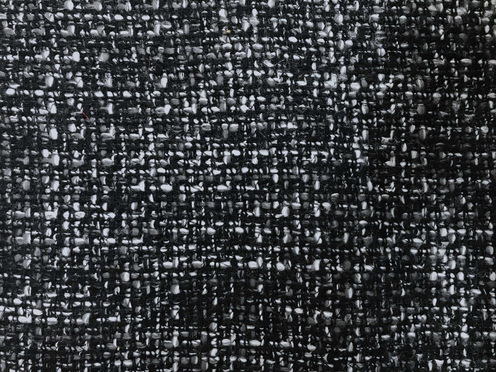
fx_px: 401
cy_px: 186
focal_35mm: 28
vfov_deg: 49.7
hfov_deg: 63.4
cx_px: 248
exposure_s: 1/15
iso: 80
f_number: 1.8
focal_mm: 3.99
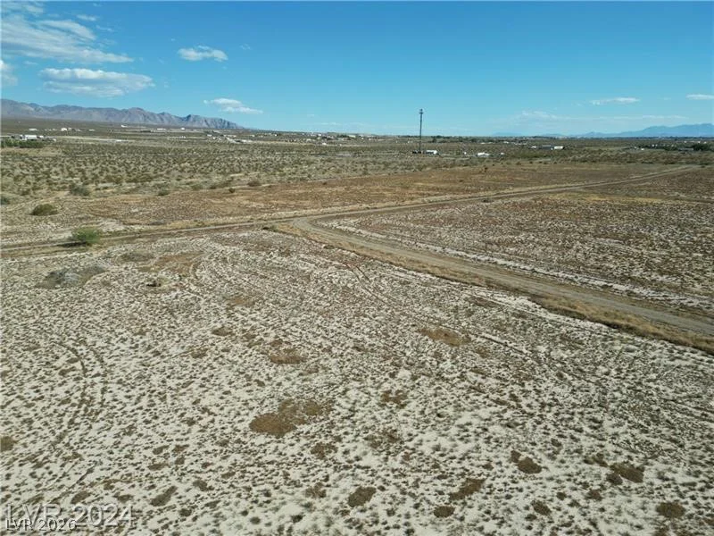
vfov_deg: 56.8
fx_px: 495
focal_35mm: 24
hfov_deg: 71.6
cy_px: 268
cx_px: 357
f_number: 1.7
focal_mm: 6.72
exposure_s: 1/3200
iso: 110
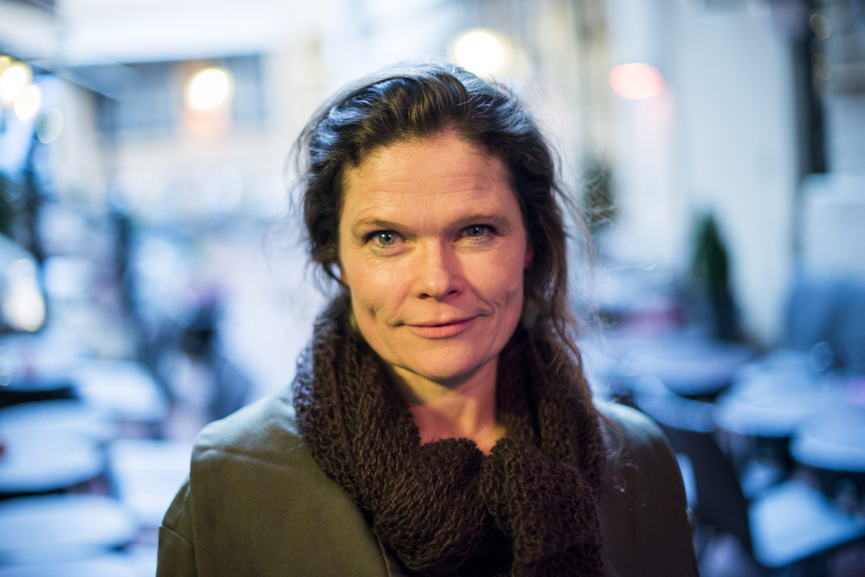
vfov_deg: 27.0
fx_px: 1202
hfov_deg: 39.6
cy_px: 288
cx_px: 432
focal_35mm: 50
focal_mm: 50
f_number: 1.4
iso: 800
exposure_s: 1/125
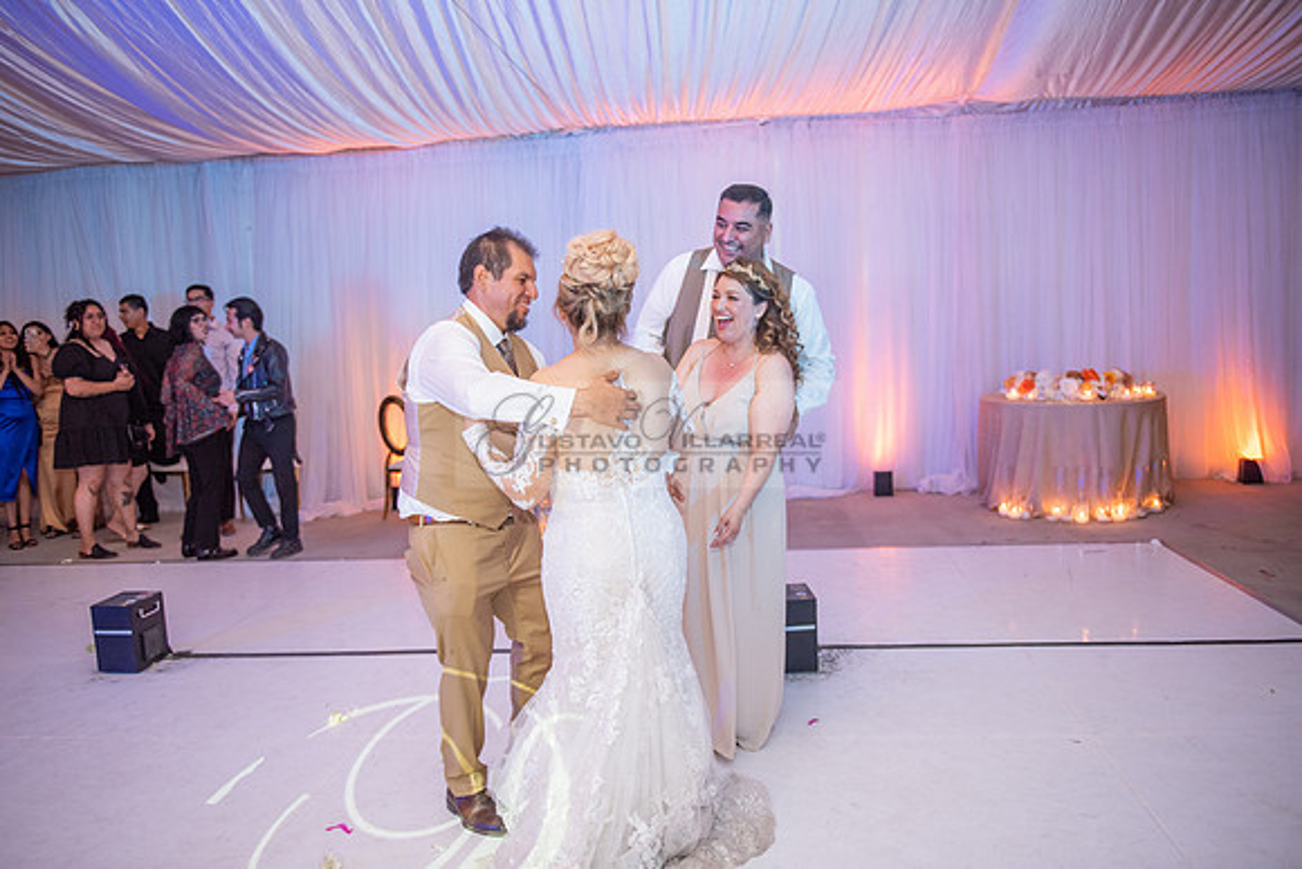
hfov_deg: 63.6
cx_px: 651
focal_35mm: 29
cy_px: 434
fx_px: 1049
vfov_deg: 45.0
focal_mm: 29
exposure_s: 1/160
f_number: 2.8
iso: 1000
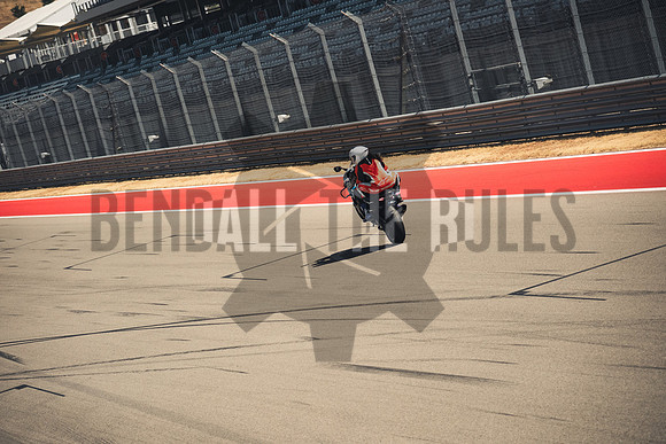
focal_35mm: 150
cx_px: 333
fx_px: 2776
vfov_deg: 9.2
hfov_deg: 13.7
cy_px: 222
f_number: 4.5
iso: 1250
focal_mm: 100
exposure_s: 1/4000
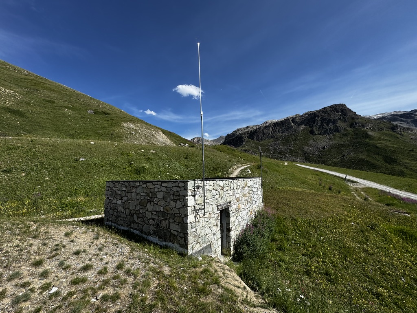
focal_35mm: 14
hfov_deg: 102.1
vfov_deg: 85.7
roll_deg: +1.2
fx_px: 169
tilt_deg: +11.0
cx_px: 208
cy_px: 156
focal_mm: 2.22
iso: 50
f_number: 2.2
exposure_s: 1/2208
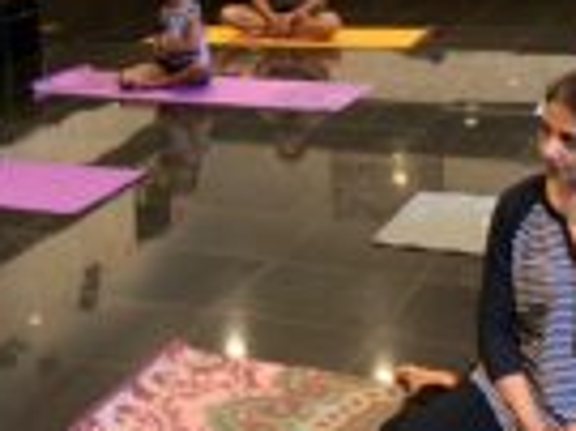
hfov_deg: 24.8
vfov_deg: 19.0
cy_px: 111
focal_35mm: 77
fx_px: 1280
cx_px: 85
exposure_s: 1/40
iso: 320
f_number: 1.8
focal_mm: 4.25
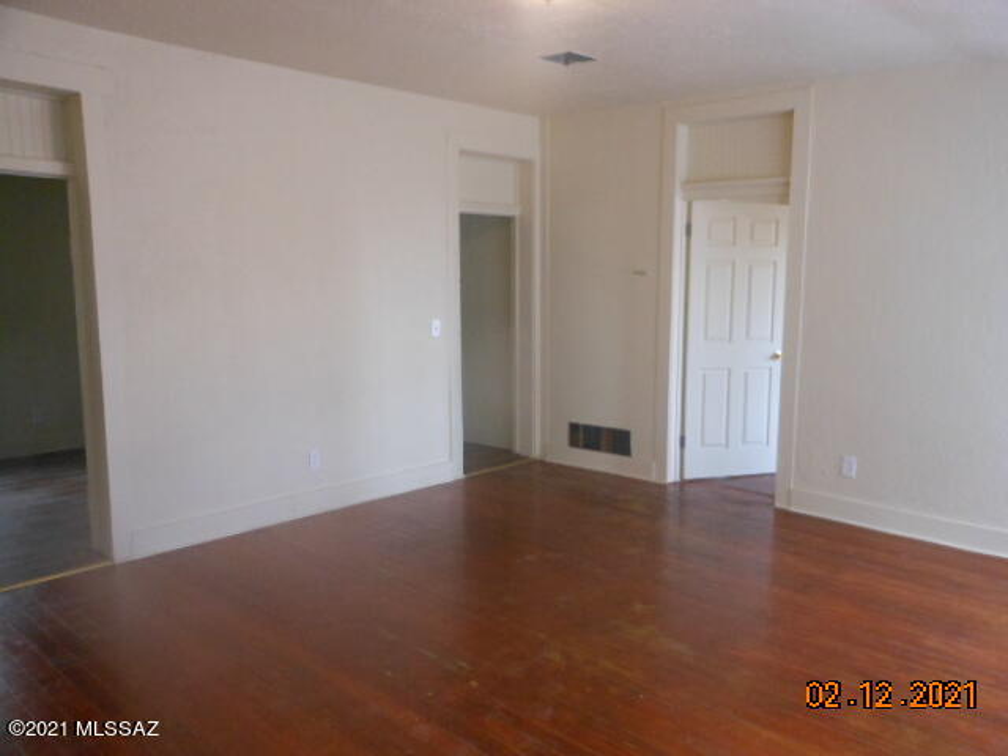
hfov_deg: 63.4
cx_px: 504
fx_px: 815
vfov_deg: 49.7
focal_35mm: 28
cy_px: 378
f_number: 3.7
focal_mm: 5
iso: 400
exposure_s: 1/25
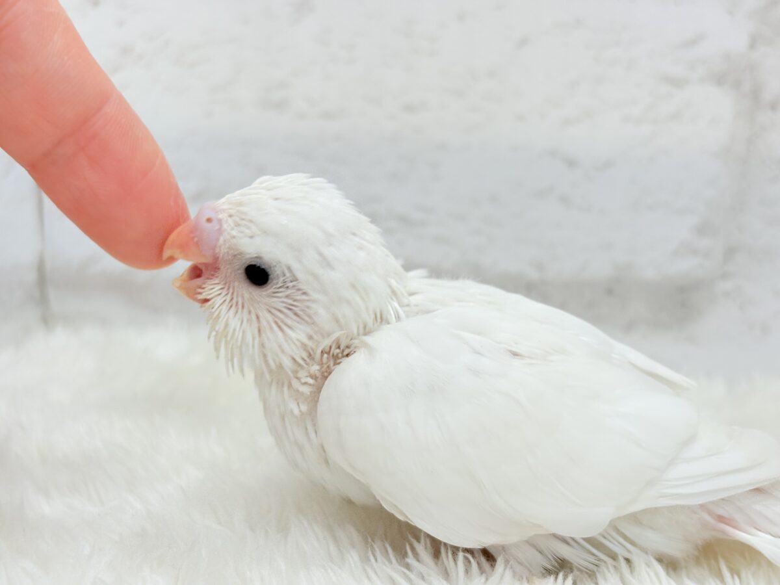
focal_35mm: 52
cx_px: 390
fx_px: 1172
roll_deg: -1.0
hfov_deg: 36.8
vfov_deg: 28.0
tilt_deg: -11.8
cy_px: 292
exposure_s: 1/100
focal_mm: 5.96
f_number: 1.6
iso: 50
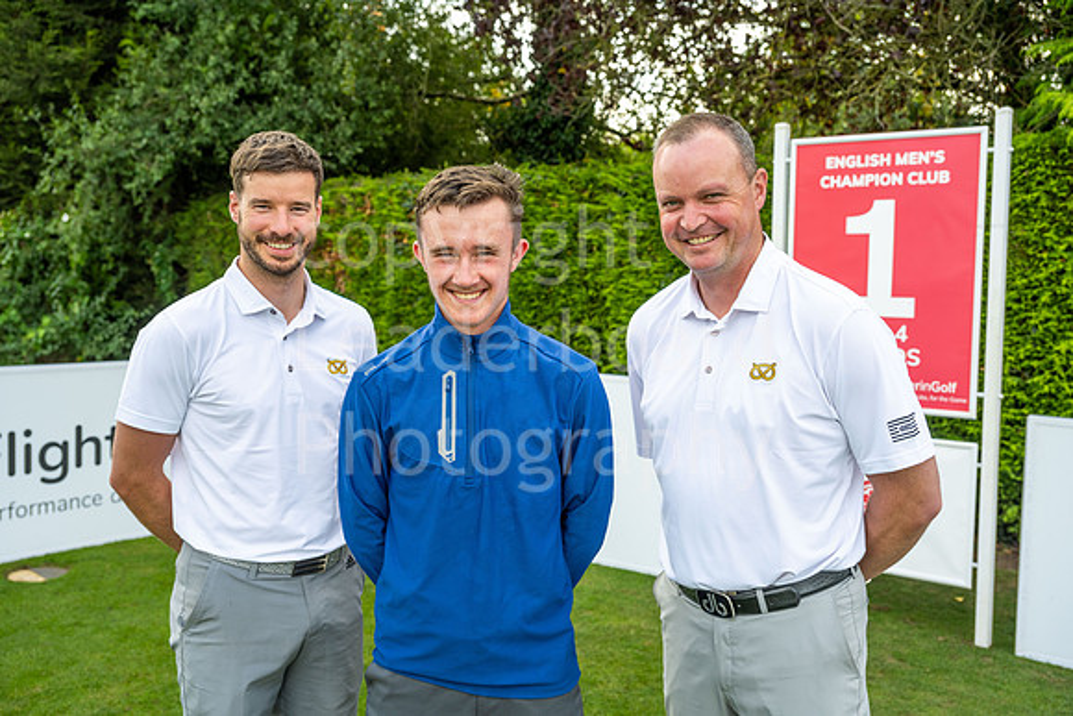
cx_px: 536
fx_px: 1073
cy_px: 358
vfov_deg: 36.9
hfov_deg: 53.1
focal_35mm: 36
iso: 250
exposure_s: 1/400
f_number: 4.5
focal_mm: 36
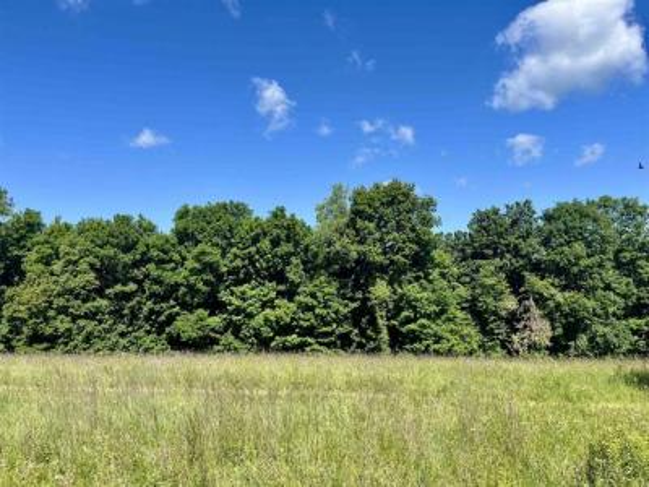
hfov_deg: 67.3
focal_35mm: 26
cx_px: 324
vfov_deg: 53.1
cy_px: 244
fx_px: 487
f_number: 1.6
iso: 50
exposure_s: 1/2632
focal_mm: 5.1
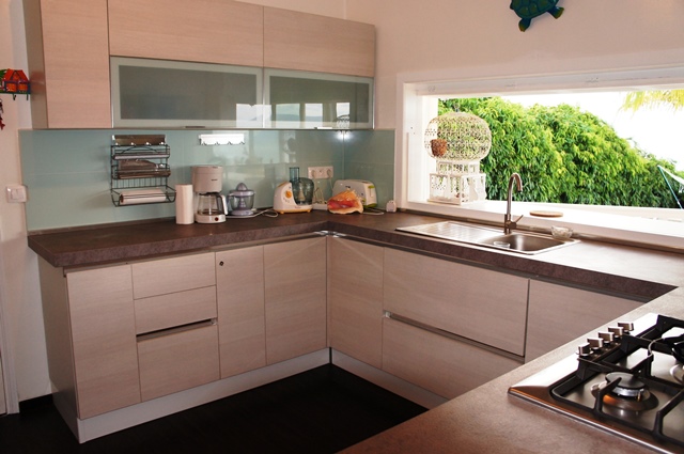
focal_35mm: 28
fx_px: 541
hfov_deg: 64.6
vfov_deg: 45.6
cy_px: 227
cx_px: 342
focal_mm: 19
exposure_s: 1/60
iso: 640
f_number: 4
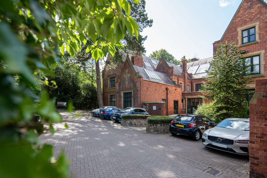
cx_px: 134
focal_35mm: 17
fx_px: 126
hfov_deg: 93.3
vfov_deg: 70.4
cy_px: 89
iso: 400
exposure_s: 1/1000
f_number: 3.5
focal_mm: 17
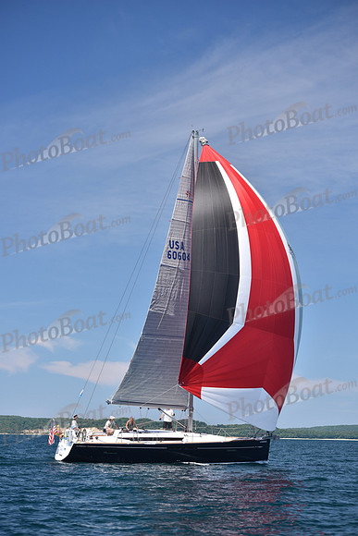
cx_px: 179
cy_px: 268
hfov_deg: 15.9
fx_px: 1282
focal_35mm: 86
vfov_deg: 23.6
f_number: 4
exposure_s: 1/800
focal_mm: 86
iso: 250
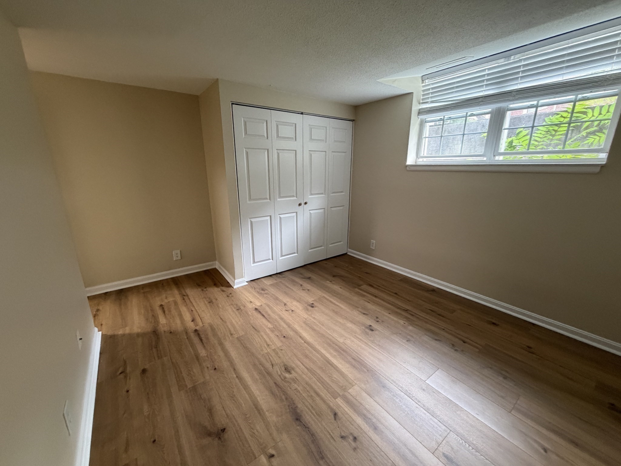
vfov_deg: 85.7
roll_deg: -0.8
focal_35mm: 14
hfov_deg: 102.1
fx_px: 251
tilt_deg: -15.2
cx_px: 310
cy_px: 233
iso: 400
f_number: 2.2
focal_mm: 2.22
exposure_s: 1/60
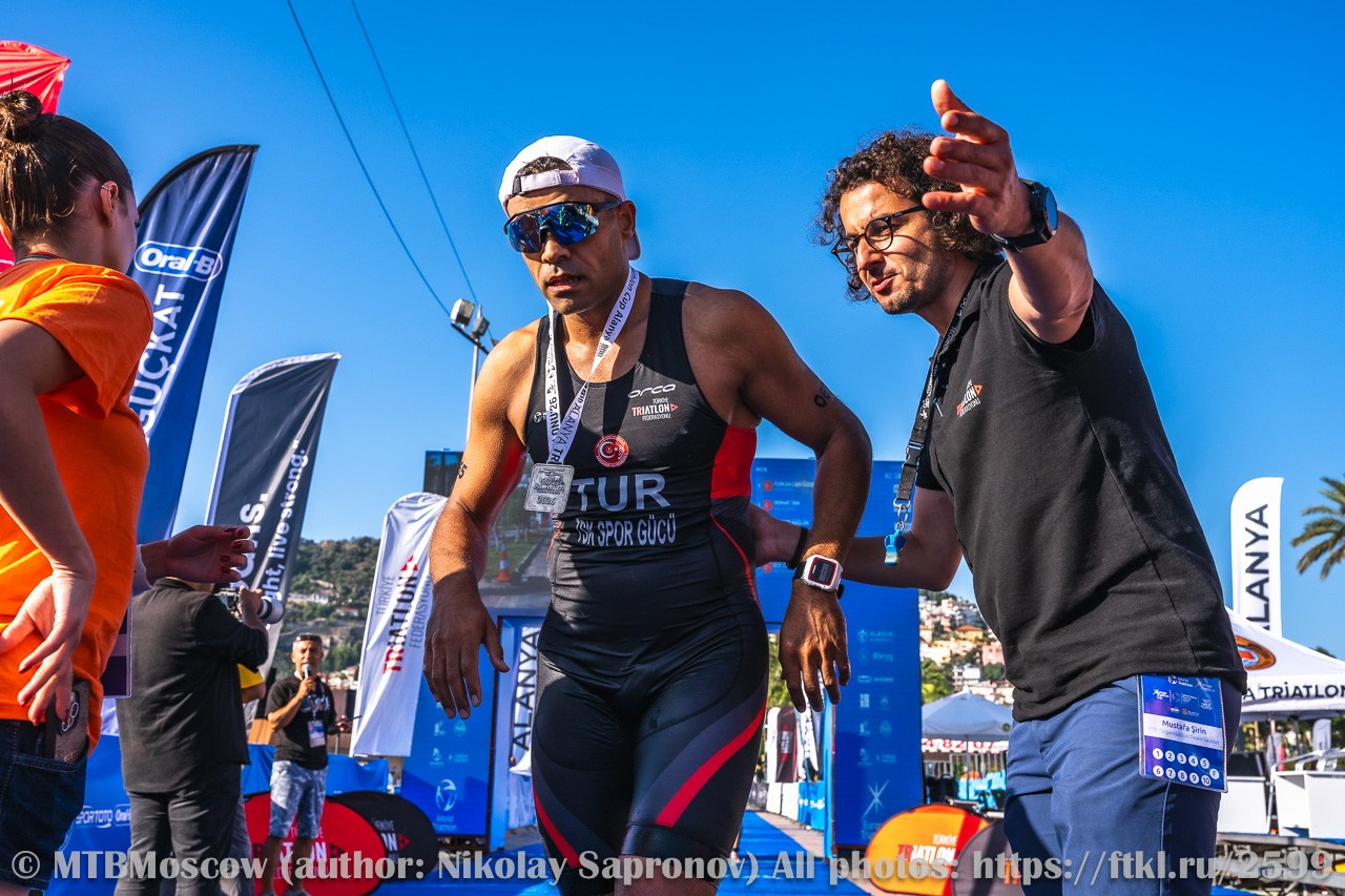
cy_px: 448
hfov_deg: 55.8
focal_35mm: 34
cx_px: 672
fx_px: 1270
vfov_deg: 38.9
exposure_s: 1/640
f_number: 8
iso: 200
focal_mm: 34
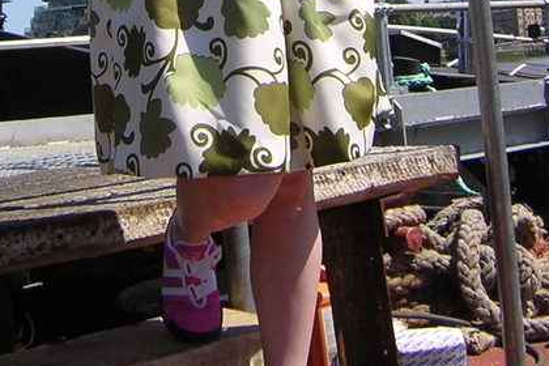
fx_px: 1159
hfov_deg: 26.4
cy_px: -63
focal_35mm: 76
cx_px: 157
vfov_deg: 17.2
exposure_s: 1/356
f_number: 5.2
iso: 100
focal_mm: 4.7
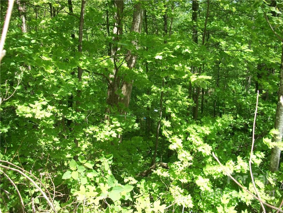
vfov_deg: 44.2
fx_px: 262
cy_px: 106
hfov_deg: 56.8
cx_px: 142
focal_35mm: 32
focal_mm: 5.7
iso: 80
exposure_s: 1/250
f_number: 2.9
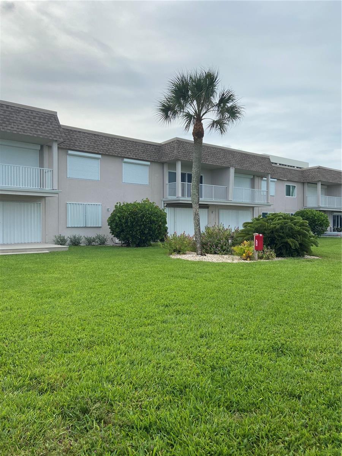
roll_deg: -0.6
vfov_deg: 67.3
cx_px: 171
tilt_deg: +0.3
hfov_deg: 53.1
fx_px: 343
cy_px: 228
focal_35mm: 26
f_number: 1.8
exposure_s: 1/3205
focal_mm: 4.25
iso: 32
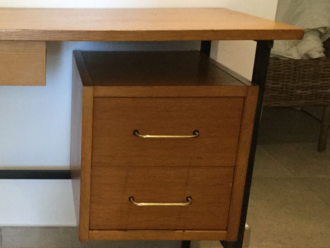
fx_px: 534
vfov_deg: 26.0
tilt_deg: -20.2
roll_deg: -1.0
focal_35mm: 56
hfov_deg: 33.3
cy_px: 161
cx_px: 61
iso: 200
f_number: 2.4
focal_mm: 3.3
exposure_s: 1/33
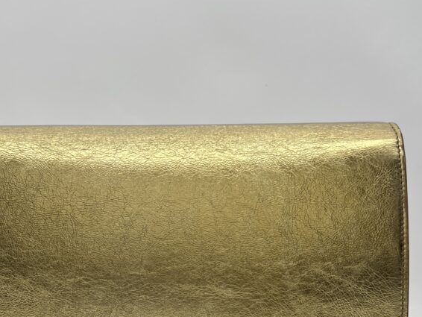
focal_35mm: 47
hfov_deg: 40.1
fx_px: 573
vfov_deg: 30.1
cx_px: 155
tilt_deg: -0.5
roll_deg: +0.9
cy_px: 255
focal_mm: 5.7
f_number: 1.5
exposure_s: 1/202
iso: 40
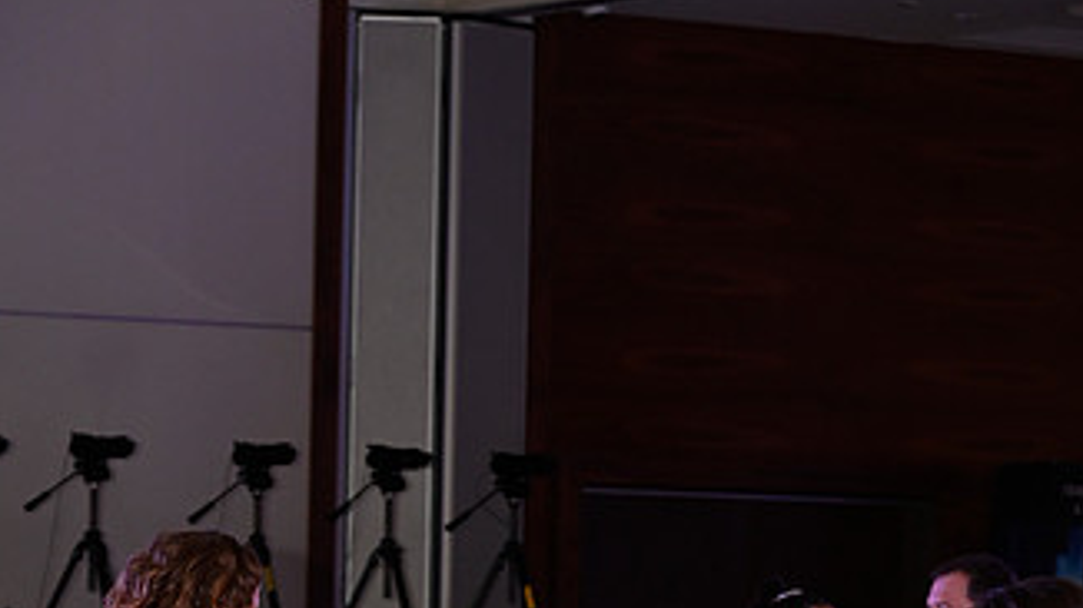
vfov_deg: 5.8
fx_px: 5884
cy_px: 924
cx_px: 636
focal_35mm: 205
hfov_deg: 10.5
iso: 2000
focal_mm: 110
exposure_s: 1/200
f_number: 5
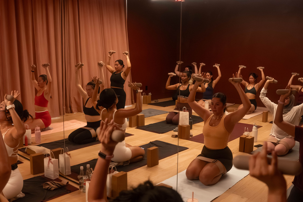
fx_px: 303
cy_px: 101
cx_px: 152
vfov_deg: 36.9
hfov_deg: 53.1
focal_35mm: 36
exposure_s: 1/250
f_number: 3.5
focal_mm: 24
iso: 5000
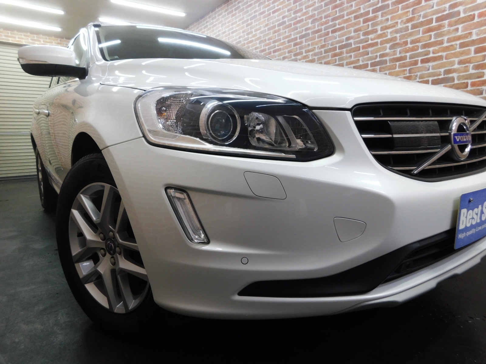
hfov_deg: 73.9
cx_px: 243
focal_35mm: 23
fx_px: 323
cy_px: 182
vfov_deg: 58.9
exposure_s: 1/30
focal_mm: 4
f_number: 3
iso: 180
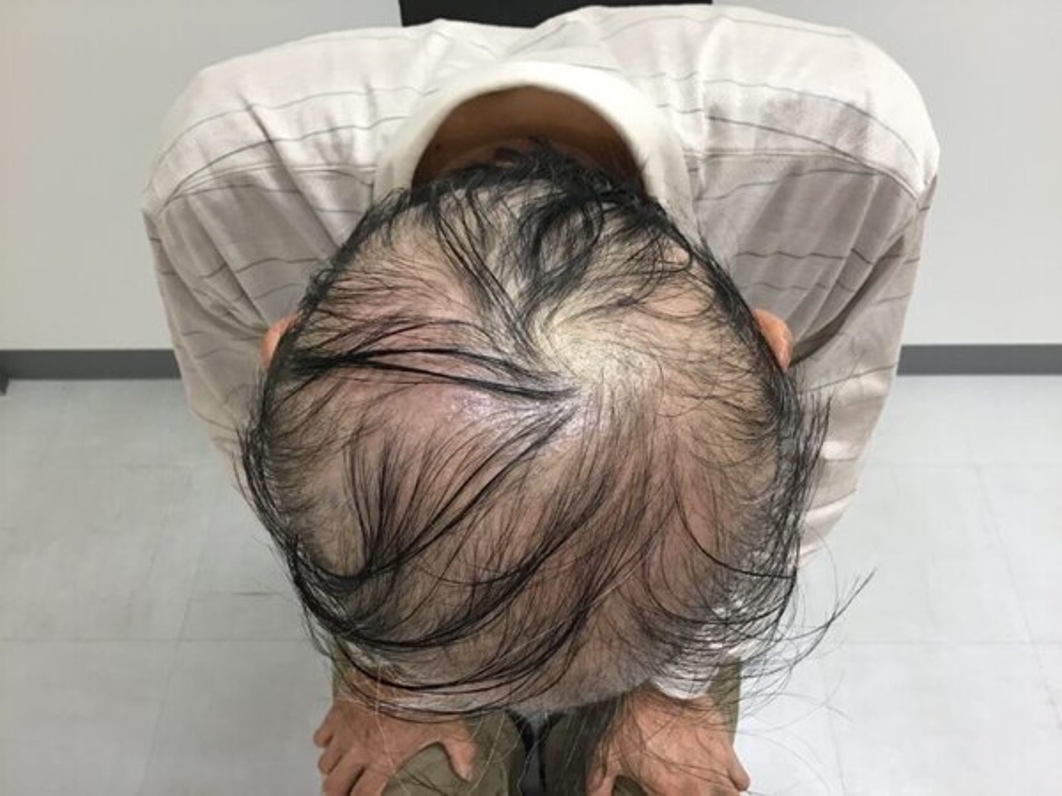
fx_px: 951
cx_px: 531
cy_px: 398
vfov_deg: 45.4
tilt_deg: -51.7
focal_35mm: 31
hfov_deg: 58.4
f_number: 2.4
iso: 50
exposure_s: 1/30
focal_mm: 3.3
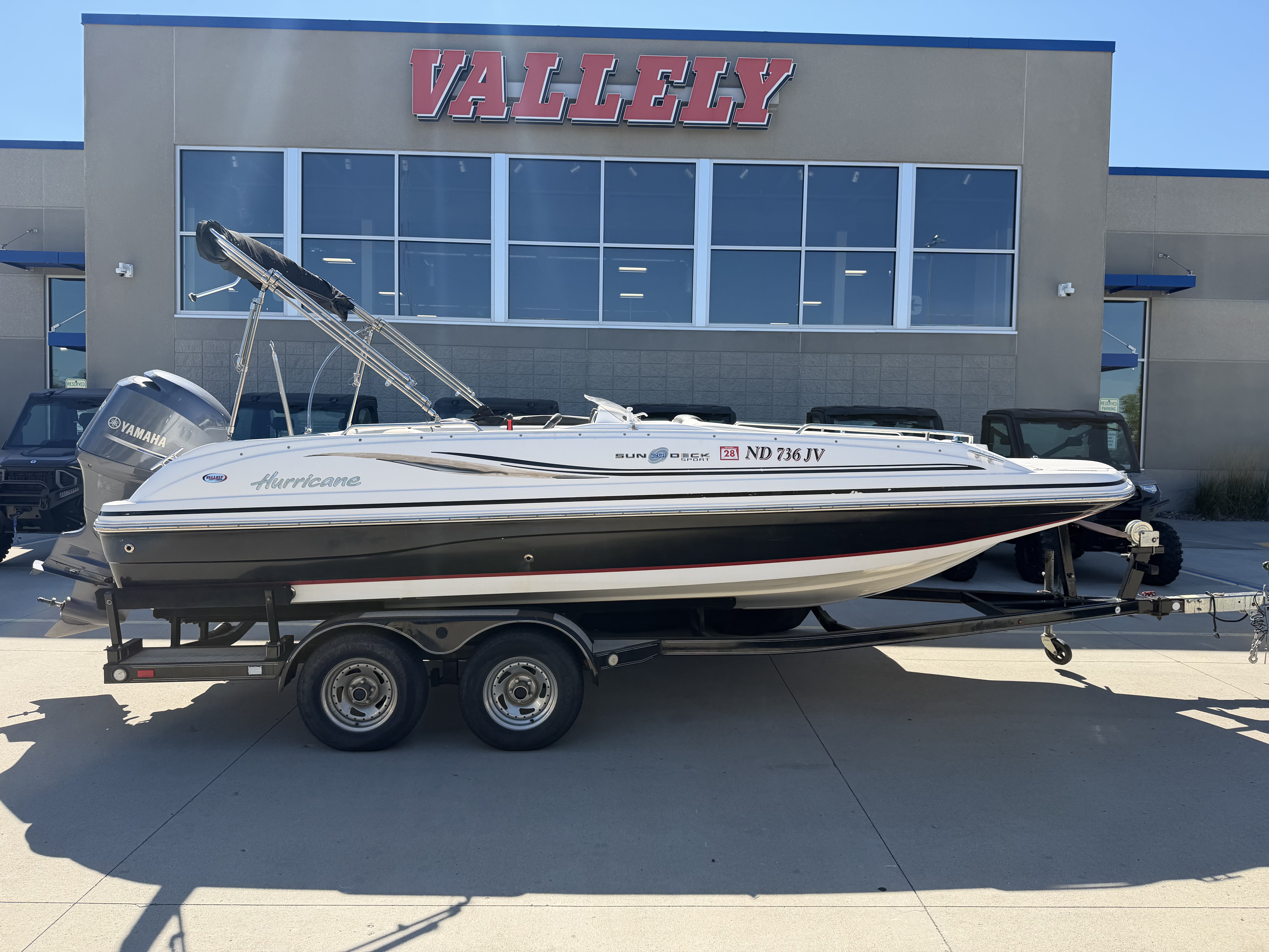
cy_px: 476
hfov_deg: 71.6
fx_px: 880
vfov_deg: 56.8
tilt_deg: -3.3
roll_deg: -1.0
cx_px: 634
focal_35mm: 24
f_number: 1.78
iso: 80
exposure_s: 1/2611
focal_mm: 6.76
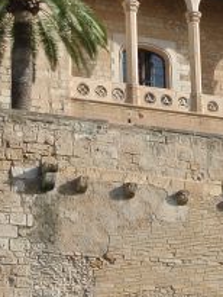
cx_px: 246
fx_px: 1115
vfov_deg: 15.1
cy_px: 201
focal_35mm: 130
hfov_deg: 11.3
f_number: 5
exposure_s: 1/400
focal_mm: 10
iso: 100
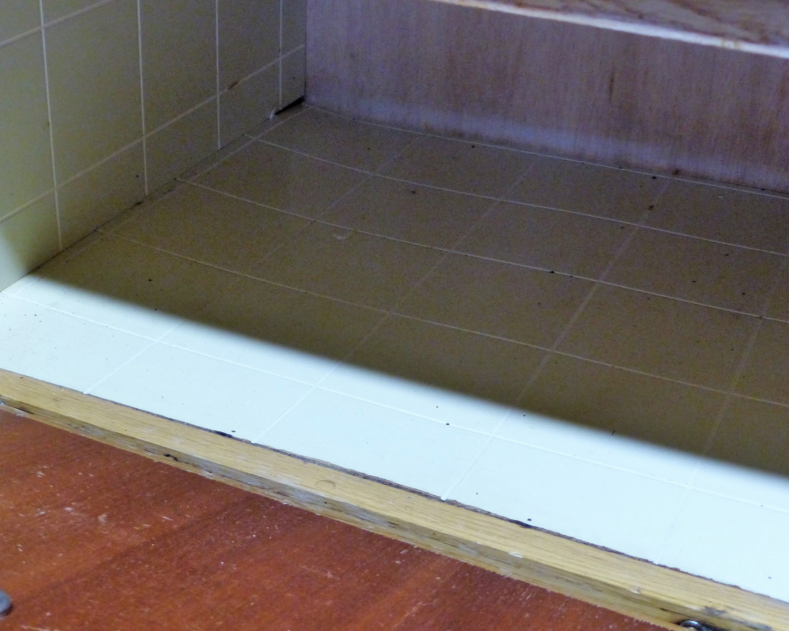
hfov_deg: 33.4
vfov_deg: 27.1
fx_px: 1308
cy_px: 348
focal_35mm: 56
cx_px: 301
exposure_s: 1/15
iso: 400
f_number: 2.8
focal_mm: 7.8
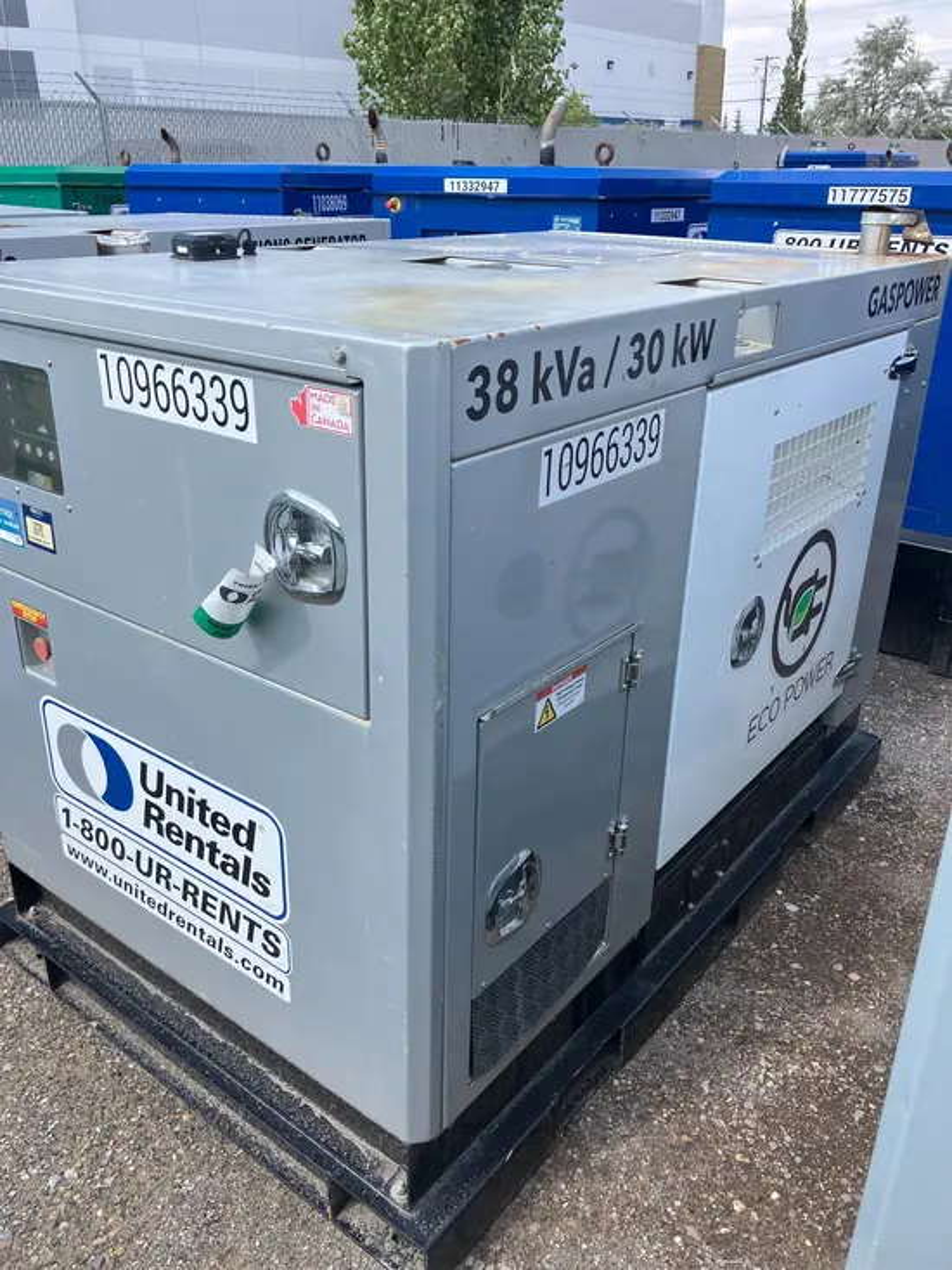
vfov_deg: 63.4
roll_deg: -0.3
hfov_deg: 49.8
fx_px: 1026
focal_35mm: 28
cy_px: 635
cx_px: 476
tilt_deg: -22.0
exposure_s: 1/823
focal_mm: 3.99
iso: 32
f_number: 1.8
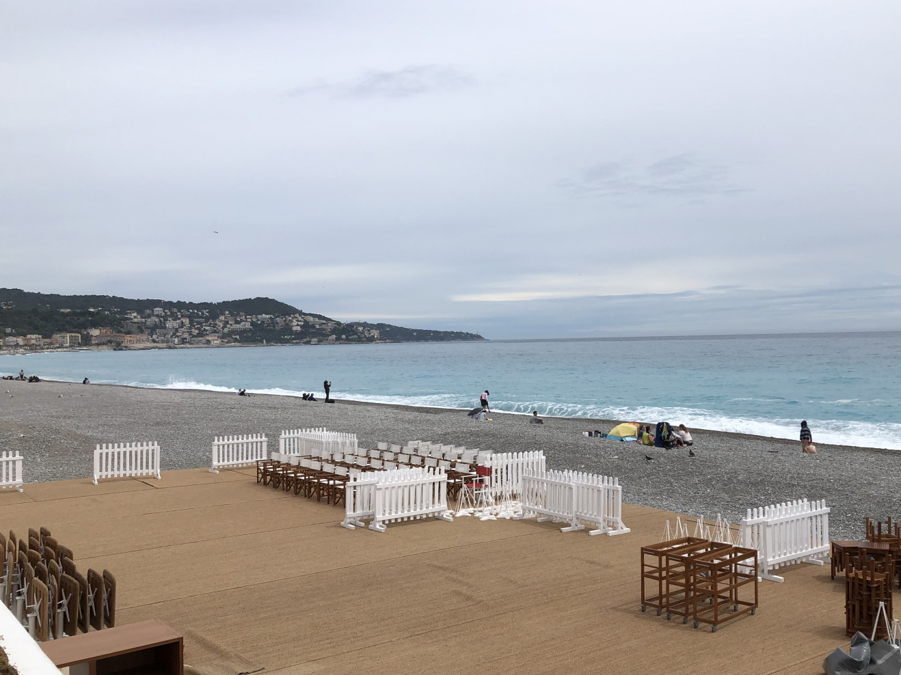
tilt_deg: +0.4
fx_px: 885
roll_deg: +0.8
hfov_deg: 53.6
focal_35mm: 34
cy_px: 360
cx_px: 543
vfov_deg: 41.8
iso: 25
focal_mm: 3.99
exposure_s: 1/4808
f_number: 1.8
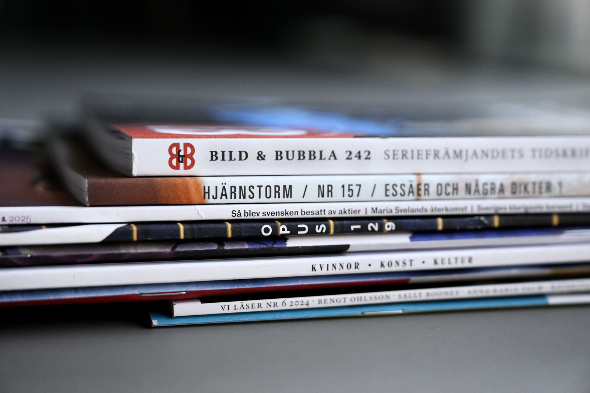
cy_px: 196
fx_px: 1147
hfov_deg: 28.8
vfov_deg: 19.5
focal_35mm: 70
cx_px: 295
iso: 3200
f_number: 4.5
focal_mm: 70
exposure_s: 1/640
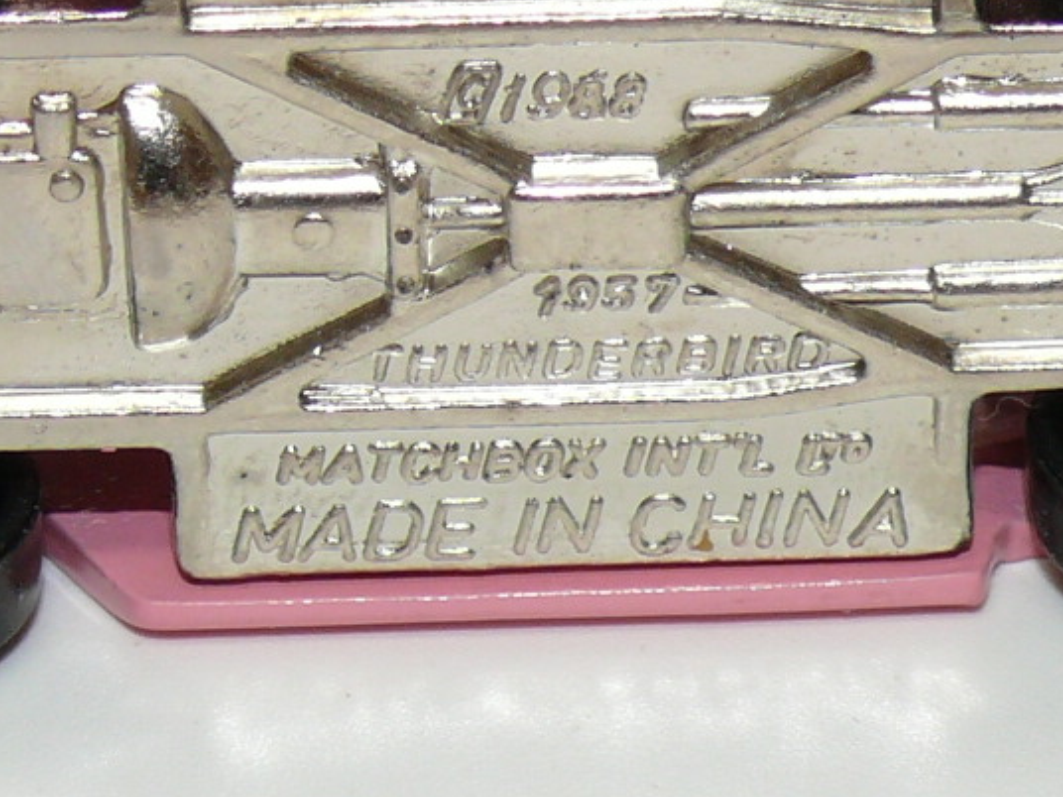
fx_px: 7431
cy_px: 133
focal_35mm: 242
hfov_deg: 8.2
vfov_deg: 6.1
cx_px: 785
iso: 100
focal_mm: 11.9
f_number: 4
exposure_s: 1/30
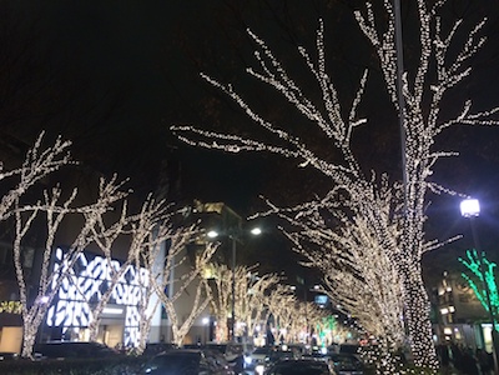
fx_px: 432
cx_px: 250
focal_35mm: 30
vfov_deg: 46.8
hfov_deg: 60.0
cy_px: 188
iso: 320
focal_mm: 4.12
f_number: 2.2
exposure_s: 1/24
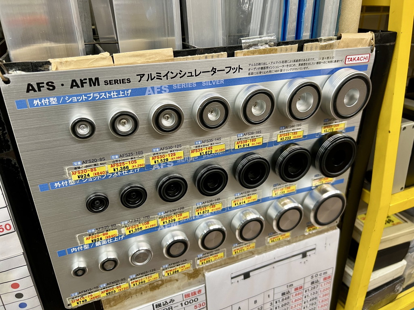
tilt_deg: -26.5
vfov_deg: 53.1
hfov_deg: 67.3
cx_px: 207
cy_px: 155
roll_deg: +1.0
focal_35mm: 26
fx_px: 311
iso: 100
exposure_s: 1/50
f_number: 1.5
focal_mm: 5.7
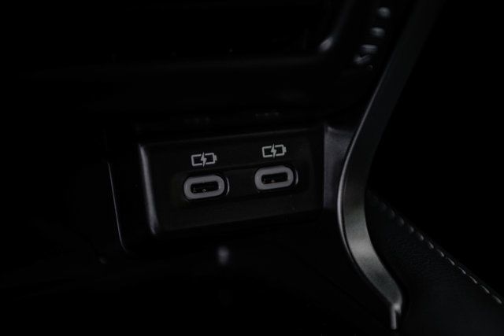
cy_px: 168
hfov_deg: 28.8
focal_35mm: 70
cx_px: 252
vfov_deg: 19.5
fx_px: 980
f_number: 2.8
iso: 500
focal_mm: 70
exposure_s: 1/250
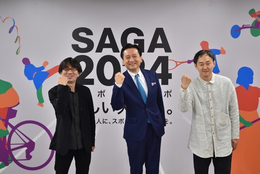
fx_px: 368
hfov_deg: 38.9
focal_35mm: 51
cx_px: 130
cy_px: 87
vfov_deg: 26.5
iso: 400
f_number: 4.5
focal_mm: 34
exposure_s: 1/30
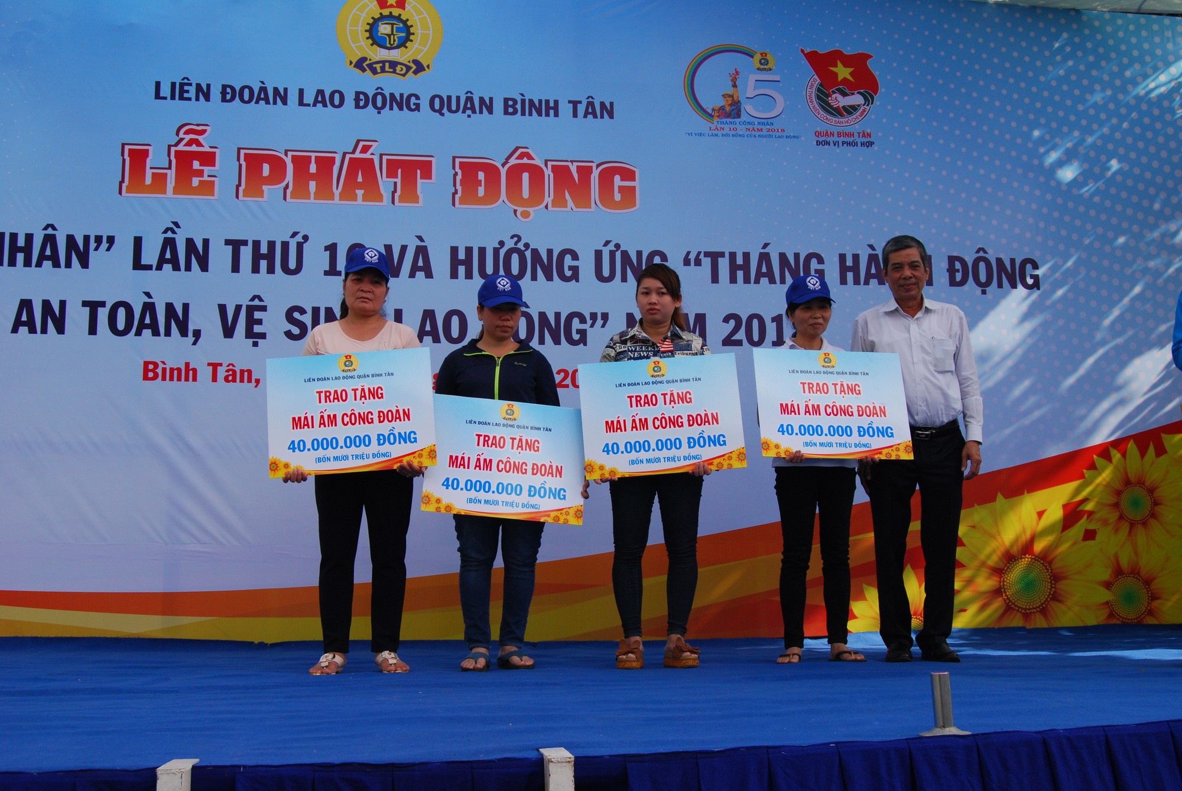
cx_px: 591
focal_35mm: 39
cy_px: 396
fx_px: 1282
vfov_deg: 34.3
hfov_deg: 49.5
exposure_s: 1/320
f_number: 9
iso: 400
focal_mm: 26
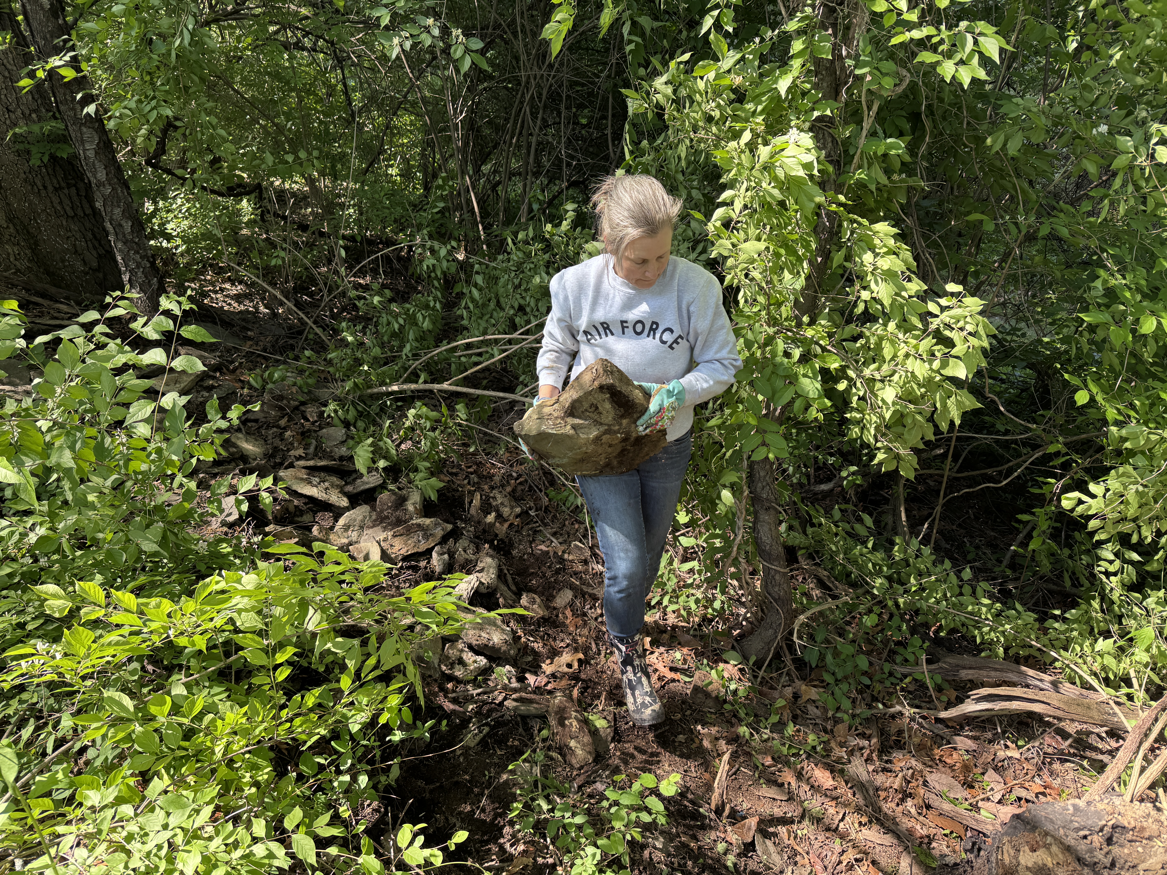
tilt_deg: -31.1
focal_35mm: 24
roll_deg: +2.6
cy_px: 438
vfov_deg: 56.8
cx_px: 584
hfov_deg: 71.6
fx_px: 809
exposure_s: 1/215
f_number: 1.78
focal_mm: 6.76
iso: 64
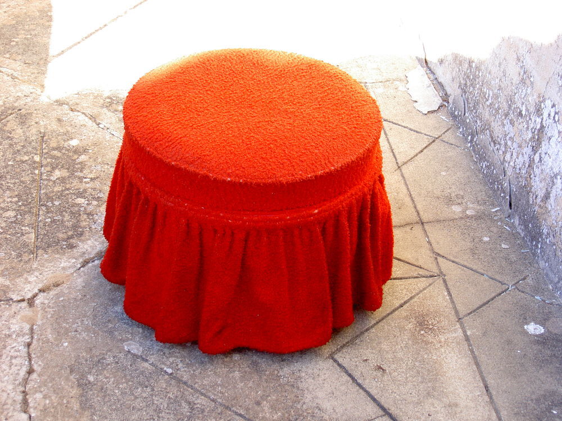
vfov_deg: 21.3
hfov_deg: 28.2
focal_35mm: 69
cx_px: 281
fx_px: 1120
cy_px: 210
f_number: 3.7
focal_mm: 14.2
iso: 100
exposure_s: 1/80
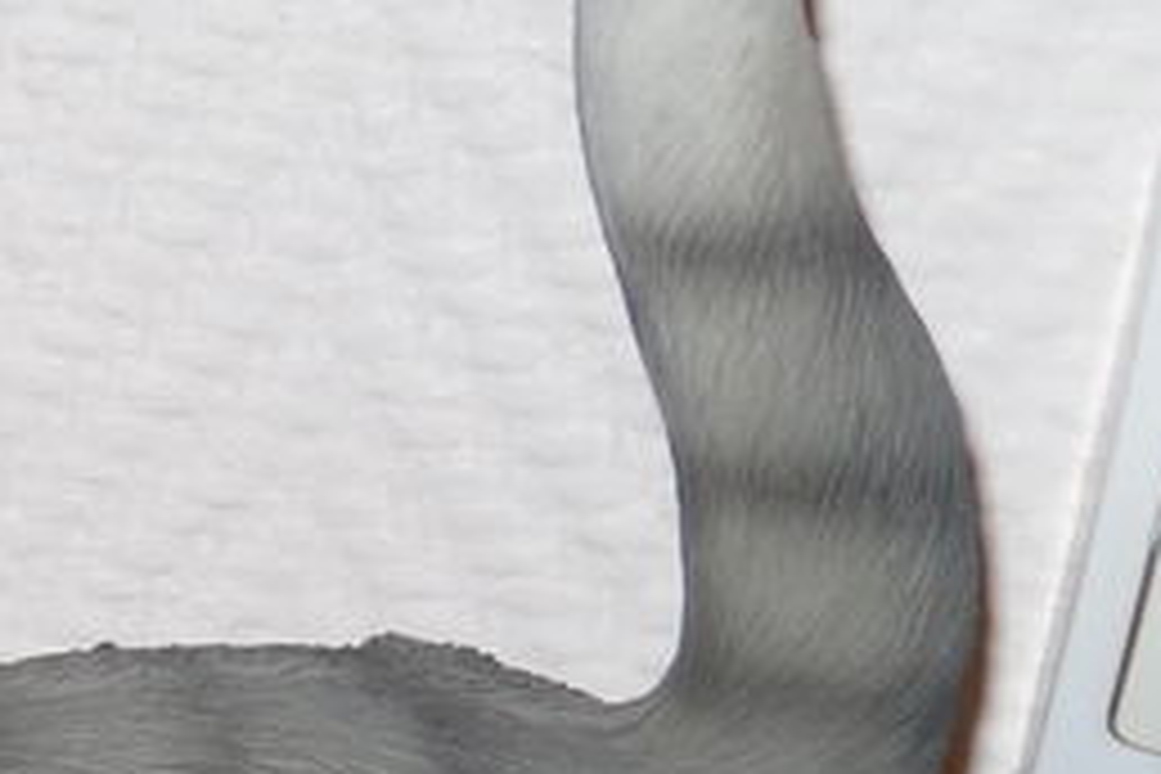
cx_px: -1071
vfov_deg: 9.6
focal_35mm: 141
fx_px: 4547
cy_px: 968
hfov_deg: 12.9
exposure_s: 1/45
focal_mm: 6.3
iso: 80
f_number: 3.5
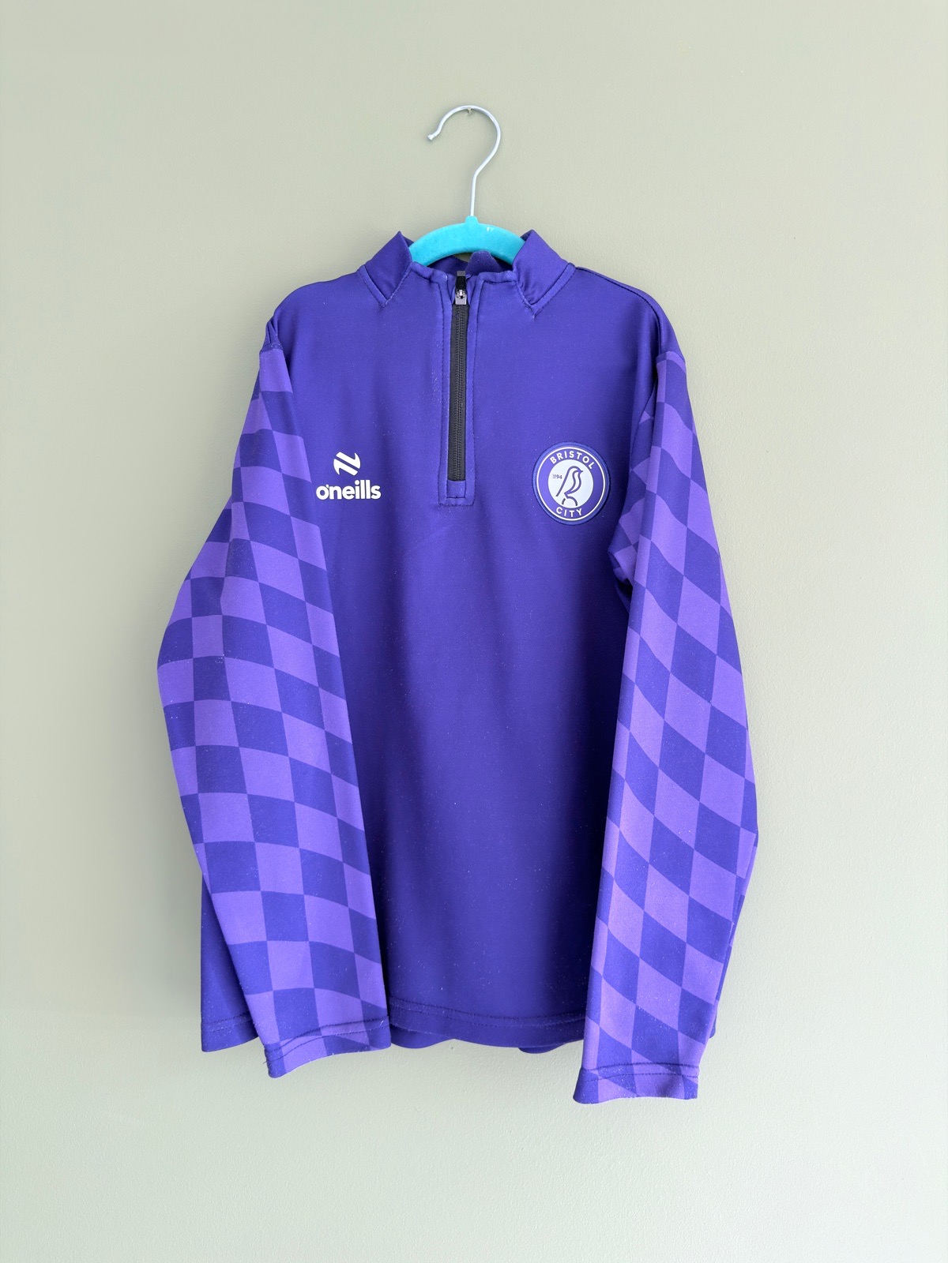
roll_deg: -0.1
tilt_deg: -0.4
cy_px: 632
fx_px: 876
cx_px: 474
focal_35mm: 24
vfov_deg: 71.6
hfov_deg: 56.8
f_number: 1.78
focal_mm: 6.76
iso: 100
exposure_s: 1/68
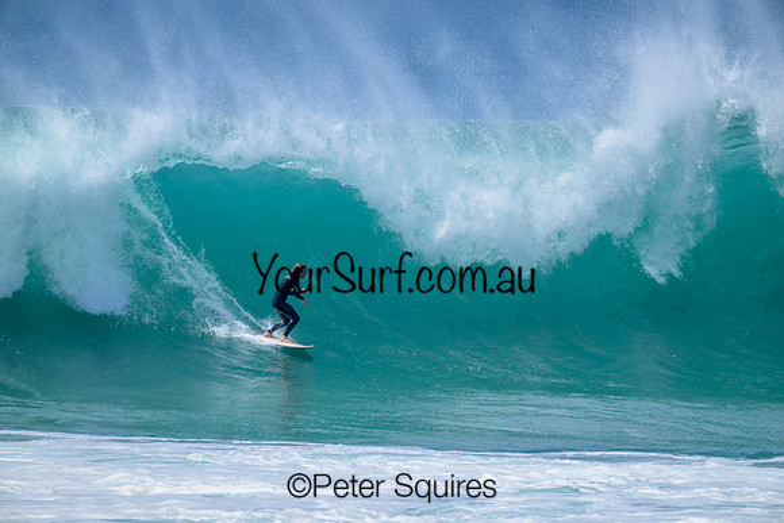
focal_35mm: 560
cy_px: 262
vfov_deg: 2.5
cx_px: 392
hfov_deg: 3.7
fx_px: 12198
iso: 560
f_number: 8
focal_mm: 560
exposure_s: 1/2000
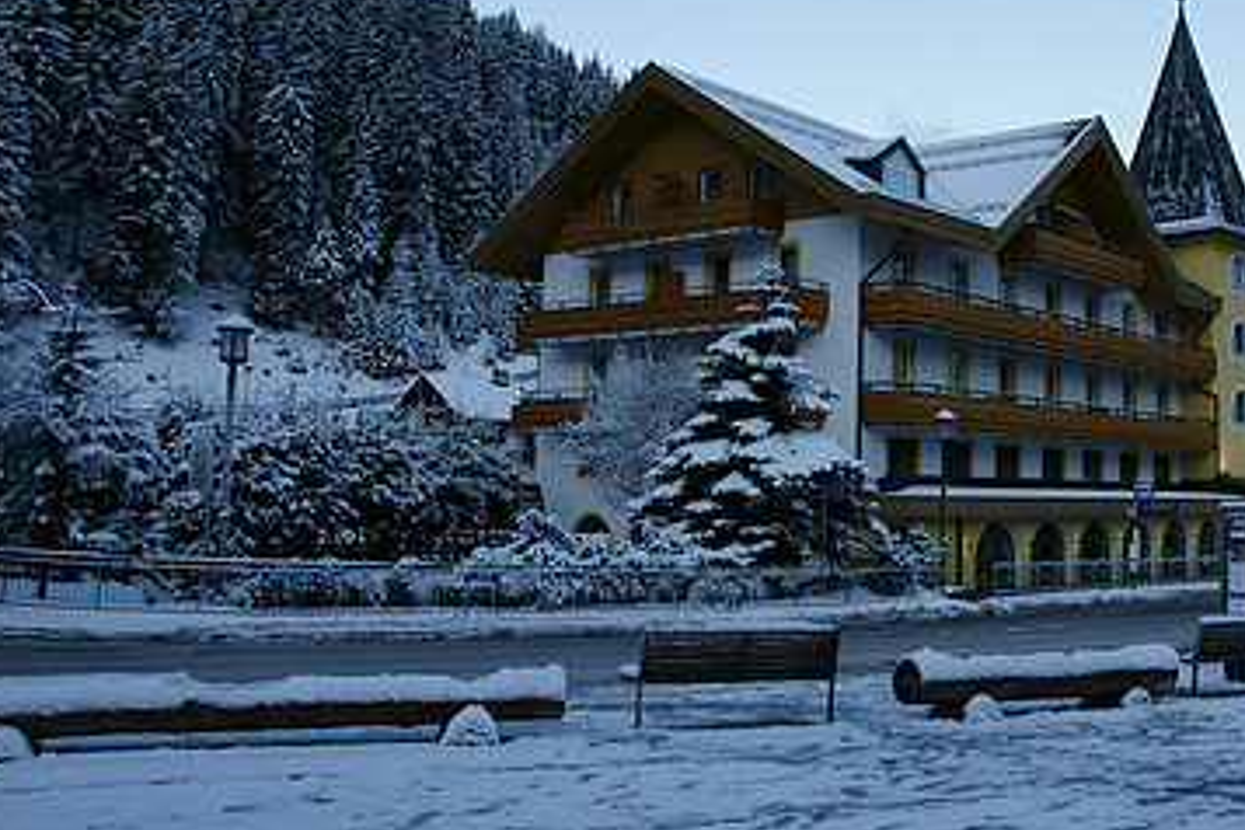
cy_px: 344
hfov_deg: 47.7
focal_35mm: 39
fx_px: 1349
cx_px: 931
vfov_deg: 34.1
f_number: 9
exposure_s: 1/80
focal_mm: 16
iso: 200
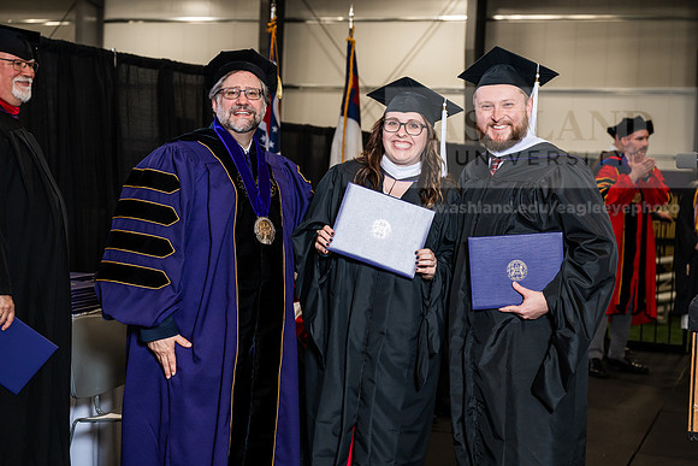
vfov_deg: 22.6
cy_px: 233
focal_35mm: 60
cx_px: 349
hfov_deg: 33.4
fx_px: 1164
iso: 1250
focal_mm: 60
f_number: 4.5
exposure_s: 1/200
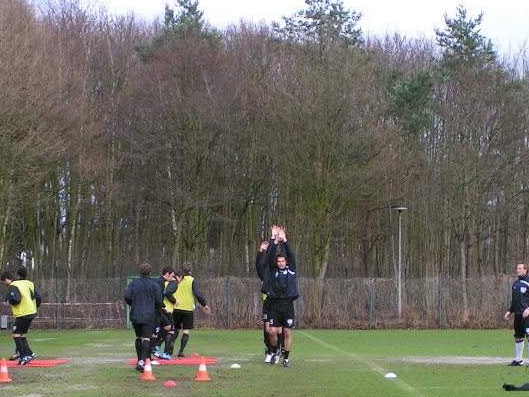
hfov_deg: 15.9
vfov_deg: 12.0
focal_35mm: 124
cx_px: 216
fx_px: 1895
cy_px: 226
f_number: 5
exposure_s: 1/125
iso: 50
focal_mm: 12.6
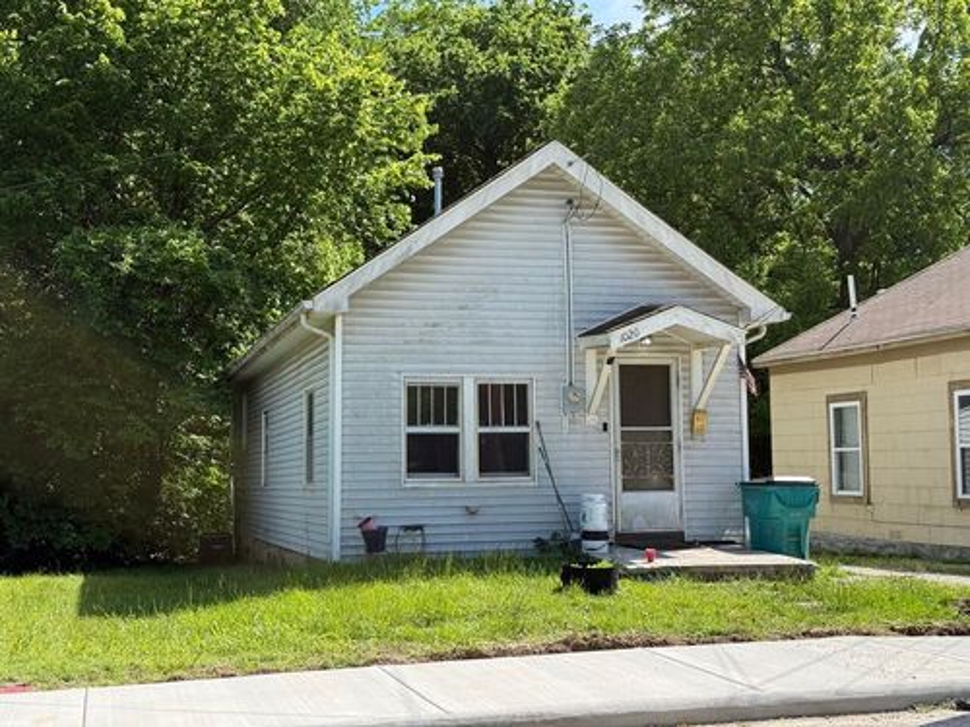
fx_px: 1345
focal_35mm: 48
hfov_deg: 39.7
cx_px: 485
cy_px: 364
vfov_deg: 30.3
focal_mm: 6.76
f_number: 1.78
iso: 80
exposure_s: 1/2865
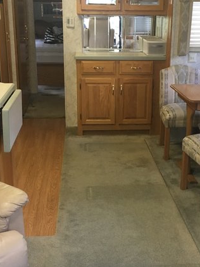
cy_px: 142
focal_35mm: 55
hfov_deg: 26.5
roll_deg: -0.6
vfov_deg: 34.9
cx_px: 122
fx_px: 424
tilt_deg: -15.7
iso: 100
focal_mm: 4.15
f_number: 2.2
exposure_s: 1/30
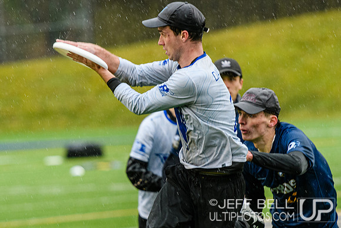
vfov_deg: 3.2
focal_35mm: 436
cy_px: 148
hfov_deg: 4.7
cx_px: 151
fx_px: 4128
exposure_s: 1/1000
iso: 1250
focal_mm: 190
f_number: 3.2
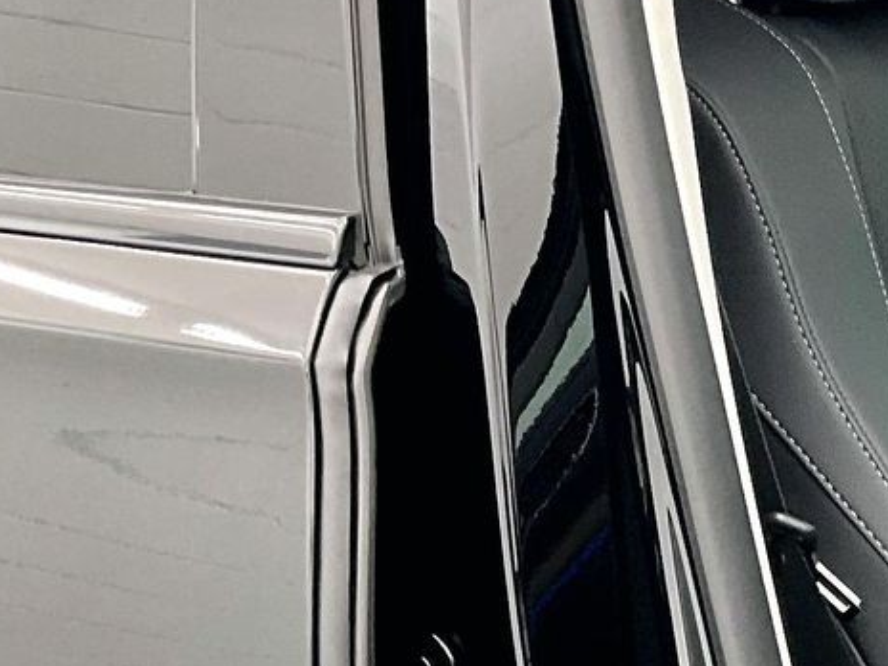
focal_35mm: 100
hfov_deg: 17.6
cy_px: 417
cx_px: 1326
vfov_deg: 14.8
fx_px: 2565
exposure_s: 1/40
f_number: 1.8
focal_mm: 3
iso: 250
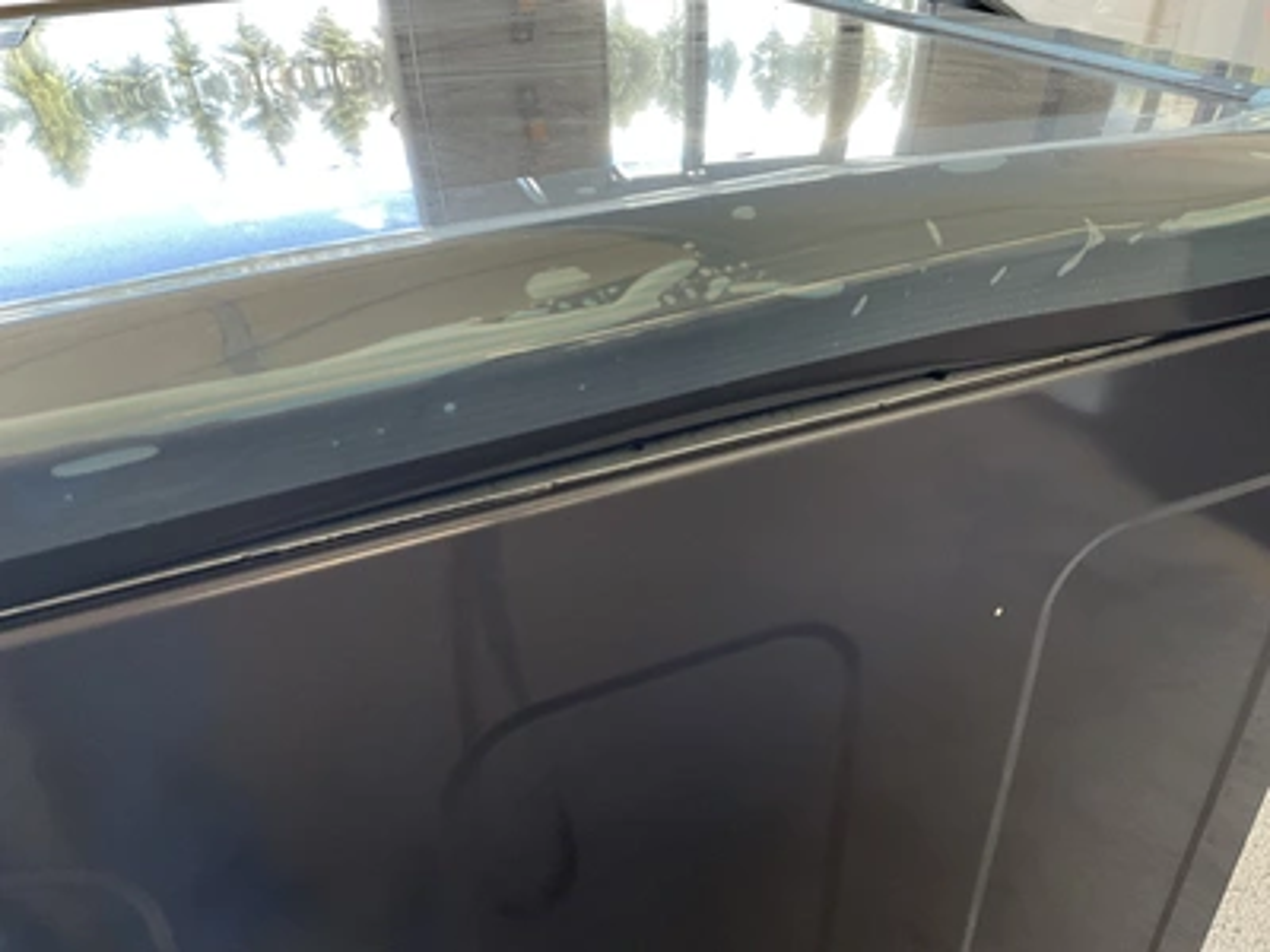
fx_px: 1064
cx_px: 635
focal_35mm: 29
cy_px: 476
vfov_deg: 48.2
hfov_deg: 61.7
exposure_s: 1/60
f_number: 1.8
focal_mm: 3
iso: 100
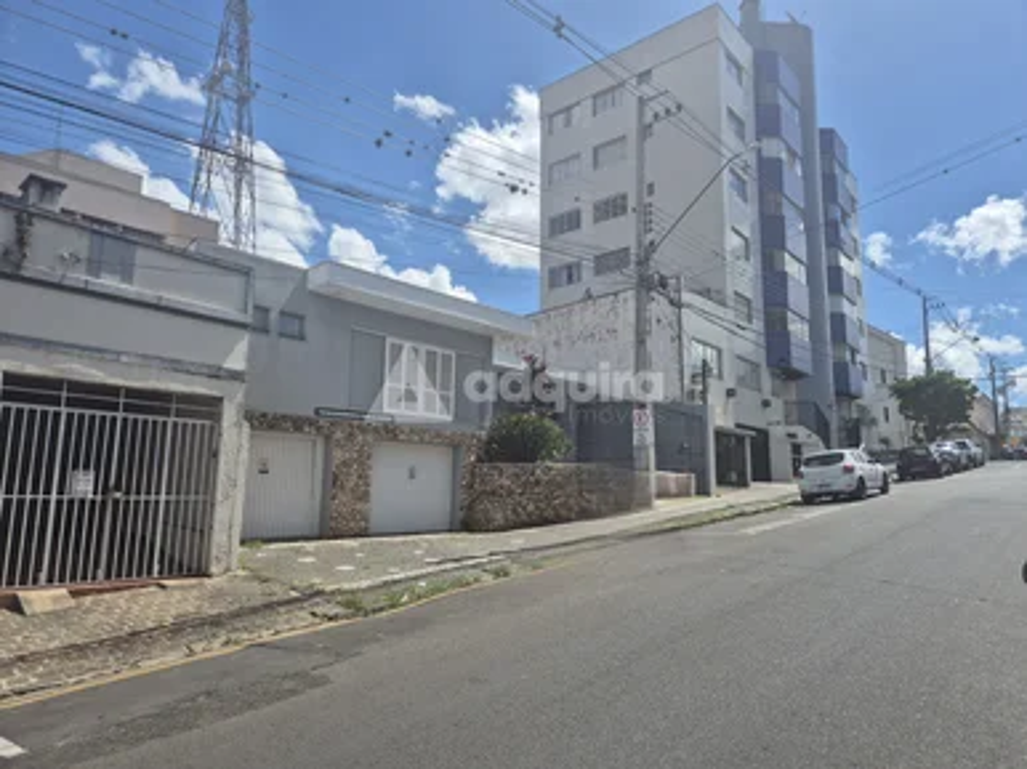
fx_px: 682
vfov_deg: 58.8
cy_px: 384
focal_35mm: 23
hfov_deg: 74.0
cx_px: 514
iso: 25
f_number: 1.8
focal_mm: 5.4
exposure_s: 1/2500
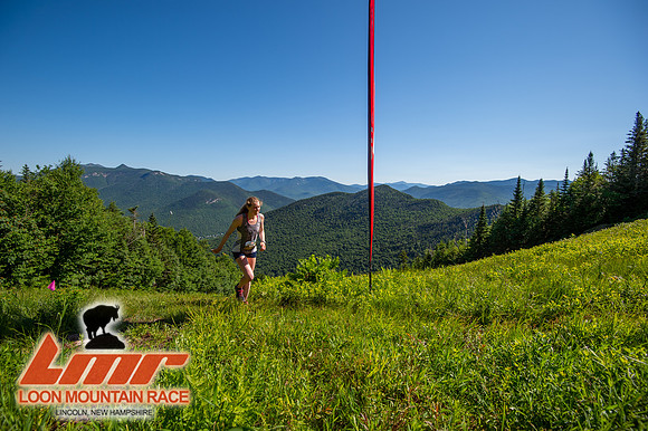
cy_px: 216
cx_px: 324
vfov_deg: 73.7
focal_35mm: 16
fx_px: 288
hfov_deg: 96.8
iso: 100
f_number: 5
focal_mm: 16
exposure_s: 1/640
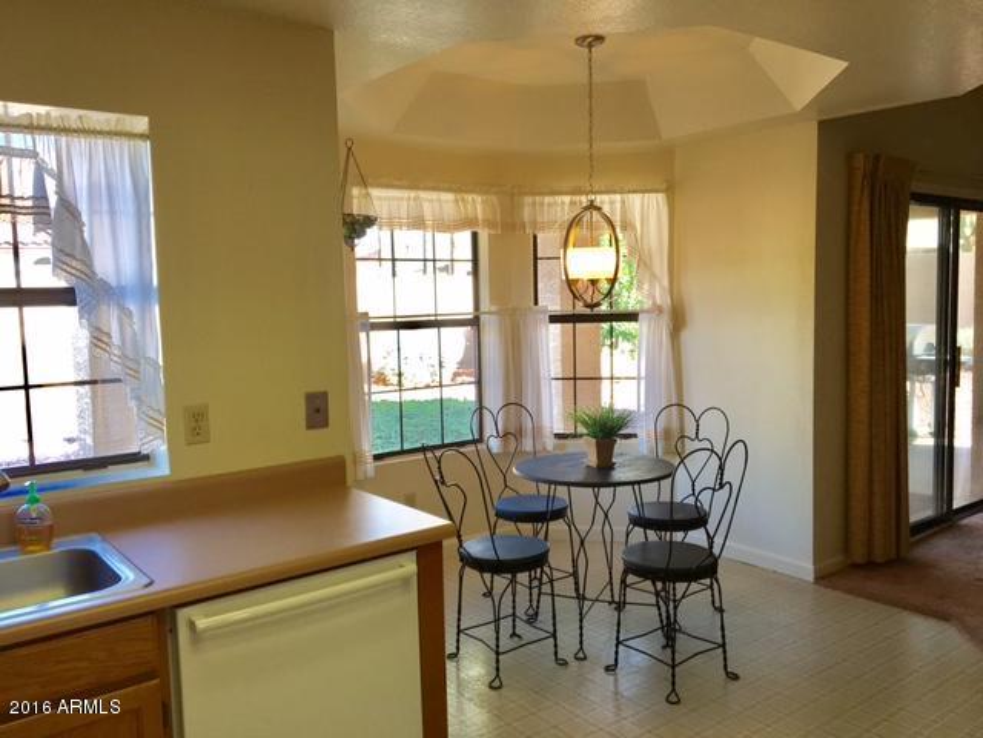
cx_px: 492
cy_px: 369
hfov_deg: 61.7
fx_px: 824
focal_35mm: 29
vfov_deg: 48.2
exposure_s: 1/120
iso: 40
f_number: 2.2
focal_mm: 4.15
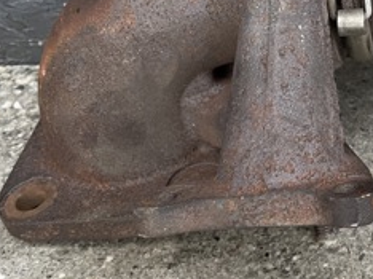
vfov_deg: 20.4
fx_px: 764
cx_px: 391
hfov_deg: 25.8
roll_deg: +0.8
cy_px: 45
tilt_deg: -34.1
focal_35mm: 71
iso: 125
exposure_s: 1/92
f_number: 1.6
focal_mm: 4.2
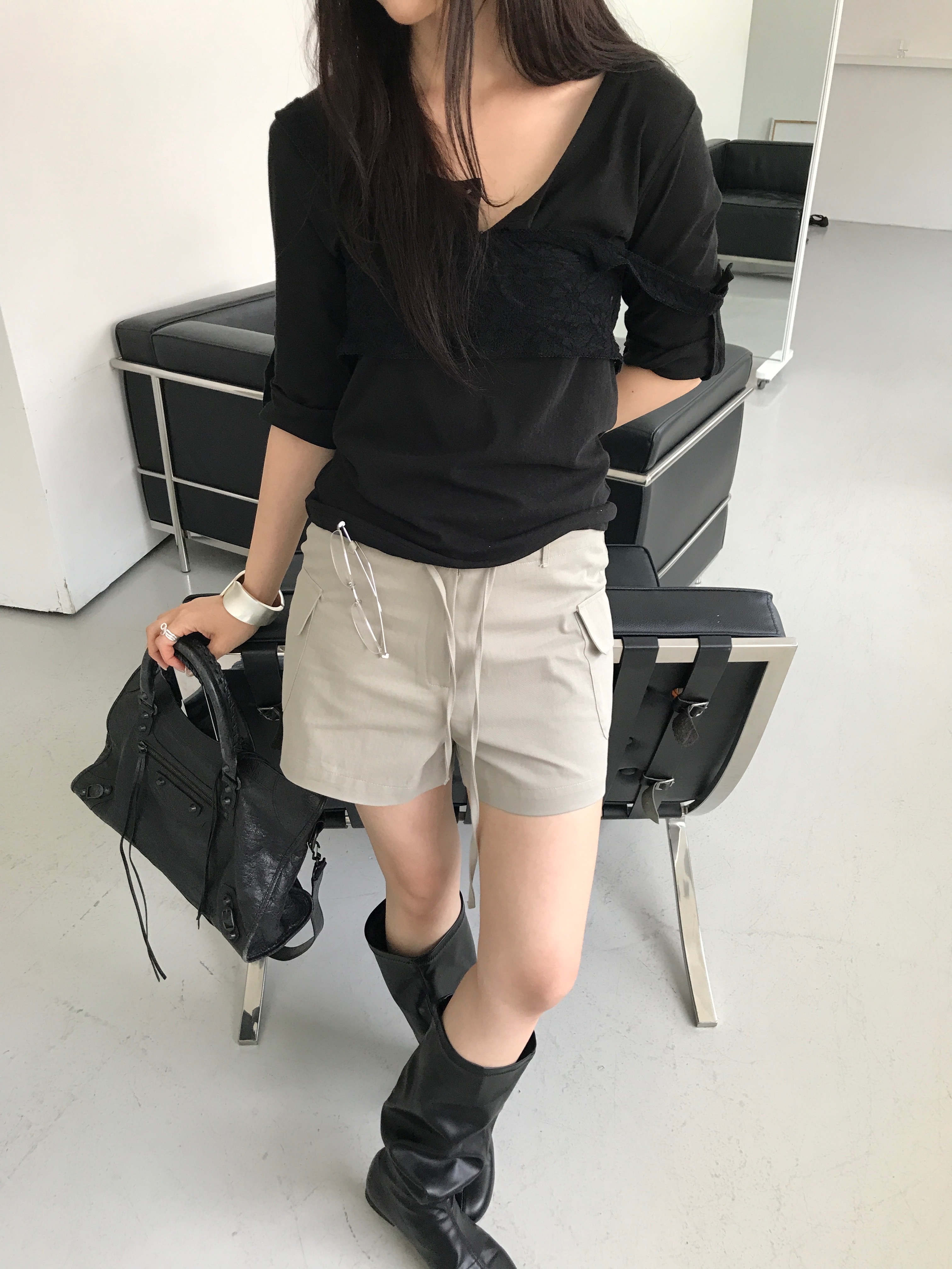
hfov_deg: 49.7
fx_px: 1027
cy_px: 634
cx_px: 476
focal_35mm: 28
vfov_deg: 63.4
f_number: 1.8
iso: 25
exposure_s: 1/40
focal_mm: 3.99
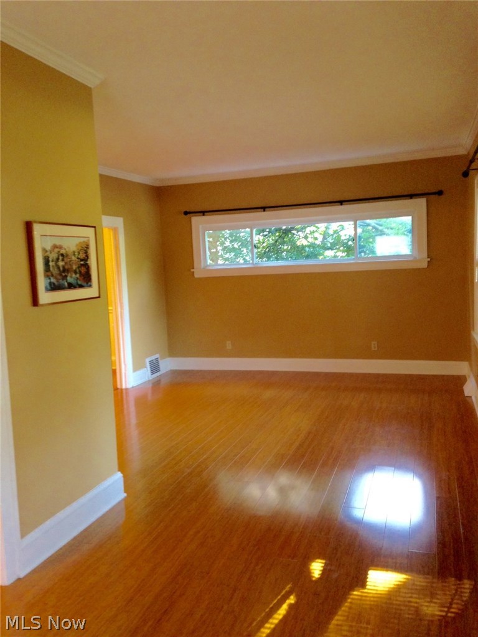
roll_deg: +2.7
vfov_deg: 55.4
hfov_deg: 42.9
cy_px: 318
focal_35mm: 33
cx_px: 239
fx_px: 608
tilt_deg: -6.4
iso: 160
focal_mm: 4.12
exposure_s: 1/20
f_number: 2.4
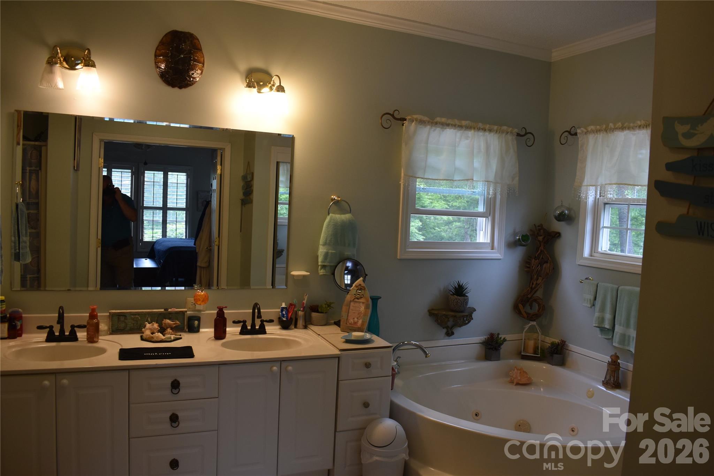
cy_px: 238
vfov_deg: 47.9
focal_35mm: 27
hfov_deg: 67.4
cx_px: 357
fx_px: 535
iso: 400
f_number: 5
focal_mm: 18
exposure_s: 1/100
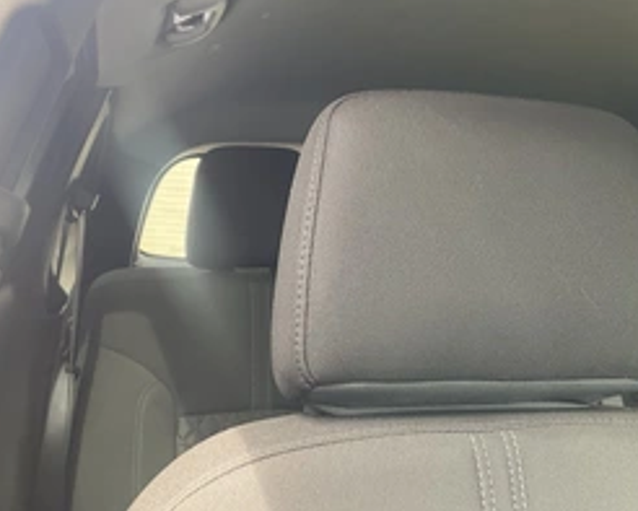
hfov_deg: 40.2
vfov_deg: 32.5
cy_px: 179
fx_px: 869
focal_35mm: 46
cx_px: 363
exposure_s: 1/94
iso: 64
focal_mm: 3
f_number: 1.8
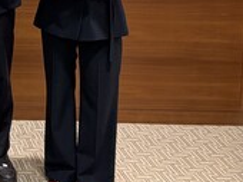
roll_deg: +0.7
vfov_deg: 14.8
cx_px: -150
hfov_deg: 18.3
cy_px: -96
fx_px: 645
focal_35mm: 92
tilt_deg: -4.6
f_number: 1.6
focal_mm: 5.96
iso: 100
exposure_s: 1/60
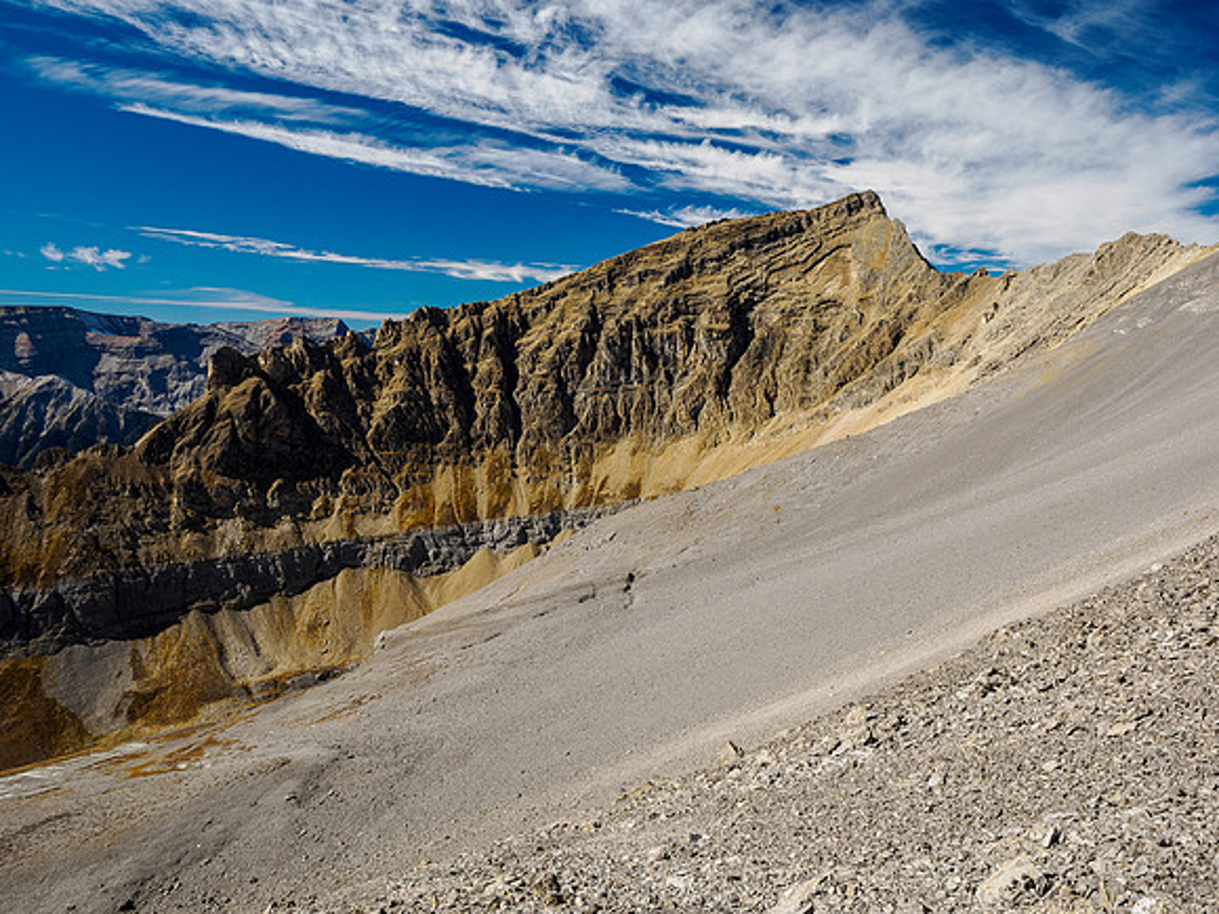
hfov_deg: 67.3
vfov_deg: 53.1
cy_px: 457
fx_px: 916
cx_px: 610
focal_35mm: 26
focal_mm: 13
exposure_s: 1/320
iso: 200
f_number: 8
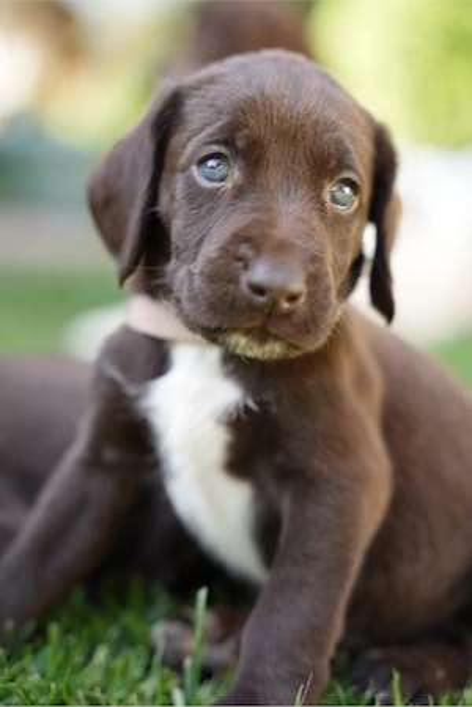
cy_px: 354
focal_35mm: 70
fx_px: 1374
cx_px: 236
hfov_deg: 19.5
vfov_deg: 28.8
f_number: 2.8
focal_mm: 70
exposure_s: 1/80
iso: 100
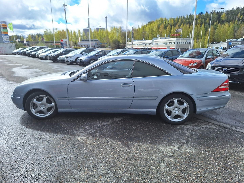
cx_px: 122
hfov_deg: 73.9
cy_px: 92
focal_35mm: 23
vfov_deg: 58.9
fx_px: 162
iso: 40
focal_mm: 5.54
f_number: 1.8
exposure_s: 1/2786
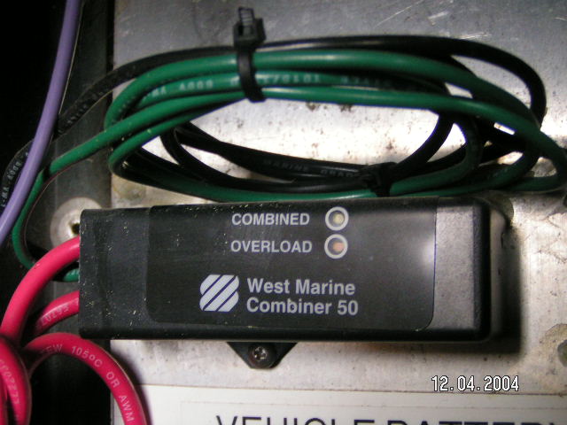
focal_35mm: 63
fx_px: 1032
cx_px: 284
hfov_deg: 30.7
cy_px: 212
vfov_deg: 23.3
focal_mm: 9.7
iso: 200
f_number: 3.2
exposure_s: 1/30
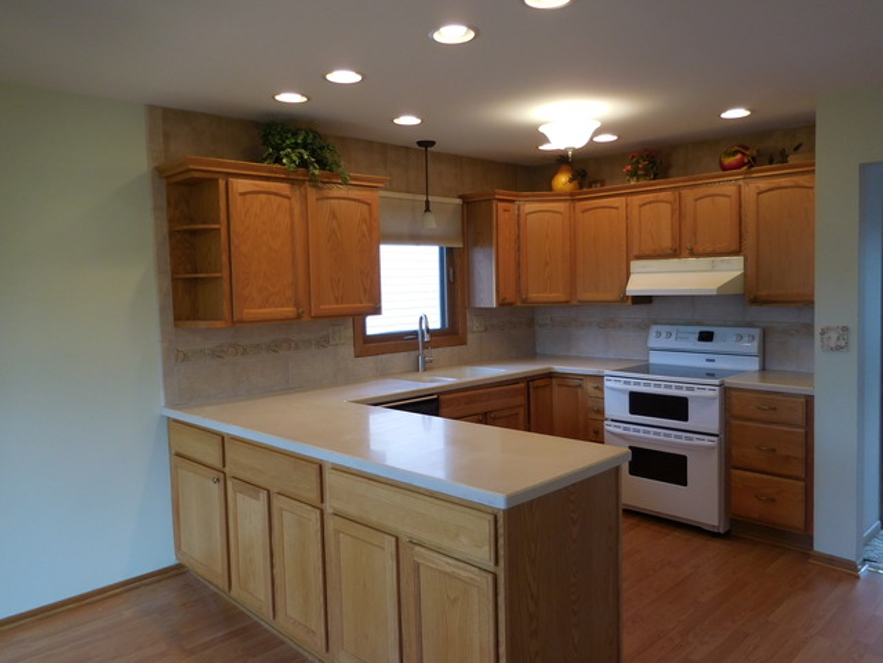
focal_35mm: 25
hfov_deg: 69.4
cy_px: 332
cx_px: 442
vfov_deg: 54.9
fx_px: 638
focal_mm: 4.5
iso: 125
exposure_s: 1/40
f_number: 3.3
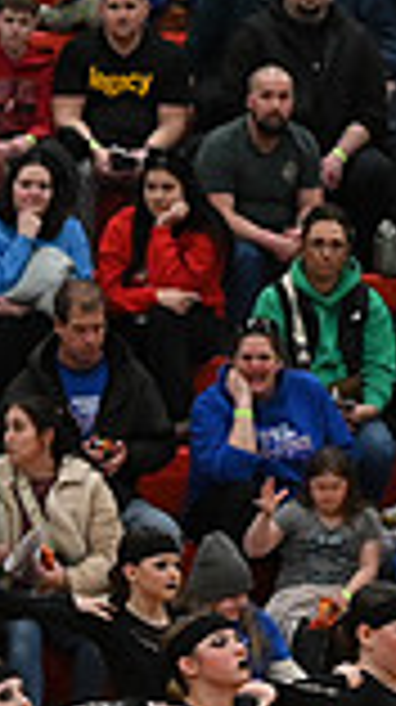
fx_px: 7618
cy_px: 852
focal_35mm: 407
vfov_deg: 5.3
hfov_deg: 2.9
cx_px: -801
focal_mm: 70
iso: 3200
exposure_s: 1/400
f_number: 4
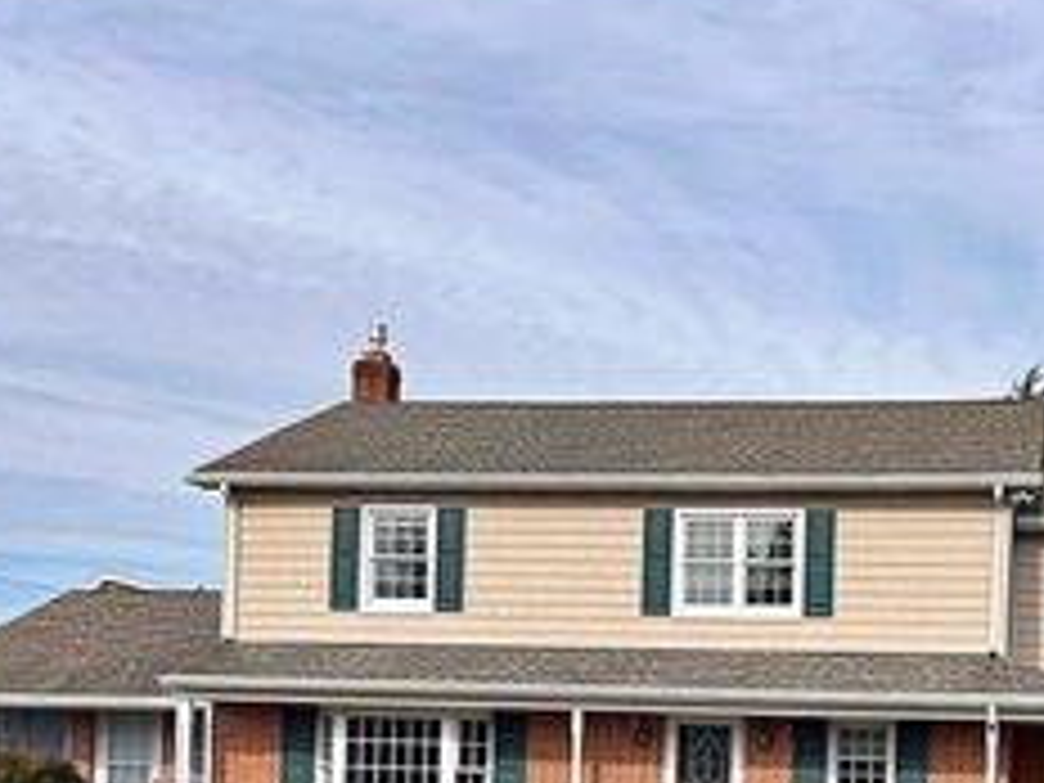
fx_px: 1689
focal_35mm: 56
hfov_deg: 33.7
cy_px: 776
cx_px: 774
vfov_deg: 24.9
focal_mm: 5.7
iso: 50
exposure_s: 1/4115
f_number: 1.5
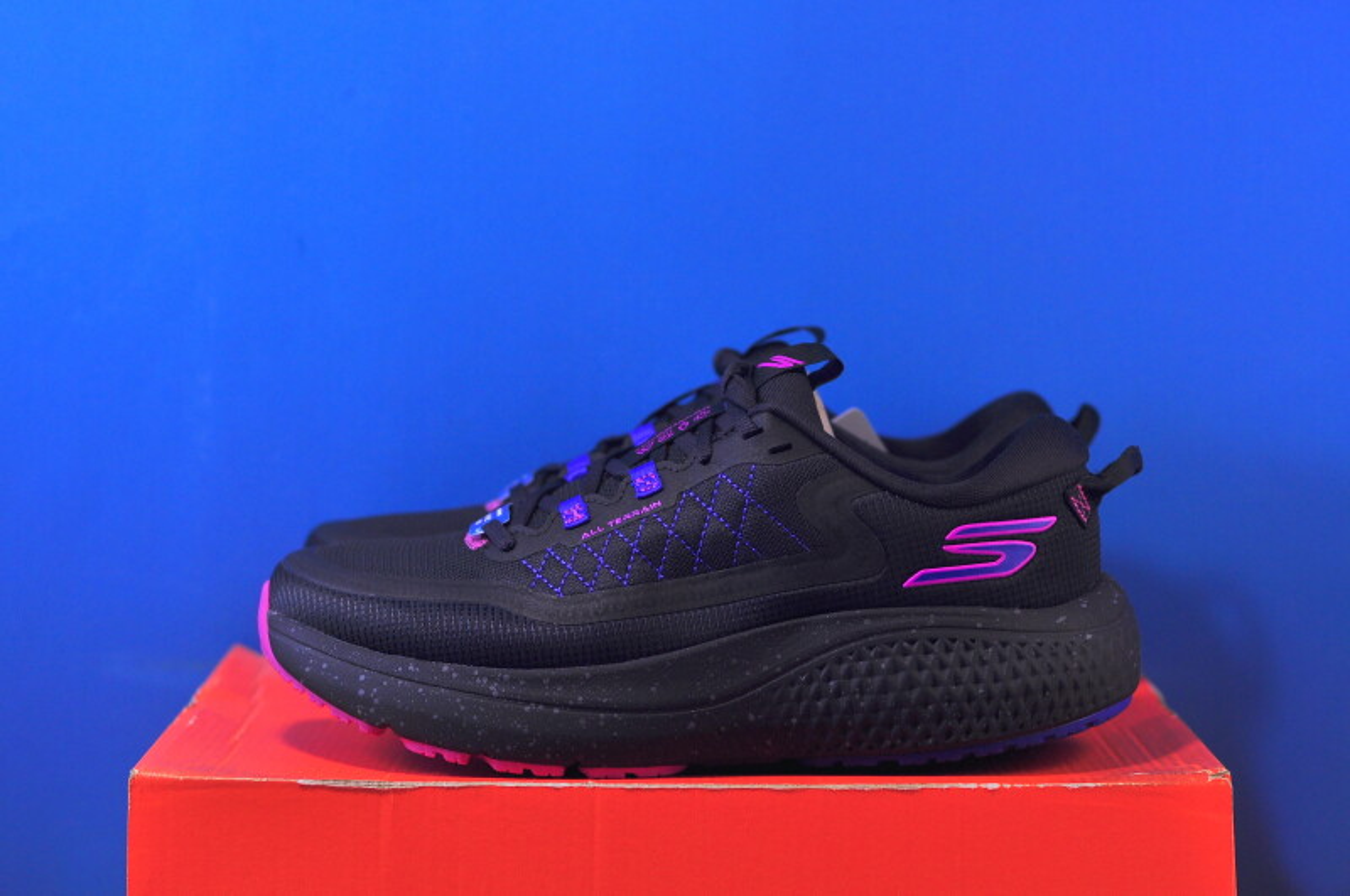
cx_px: 675
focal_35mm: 75
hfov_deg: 27.0
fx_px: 2808
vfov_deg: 18.1
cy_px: 448
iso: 250
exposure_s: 1/320
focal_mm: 50
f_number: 3.2
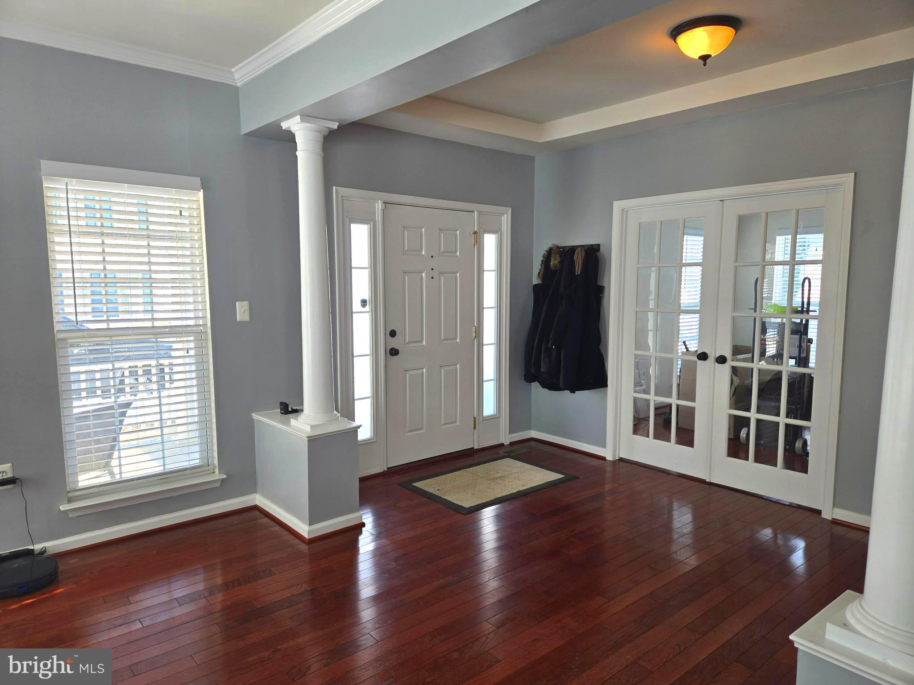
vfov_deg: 58.9
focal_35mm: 23
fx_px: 607
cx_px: 457
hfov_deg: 73.9
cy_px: 342
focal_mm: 5.4
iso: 32
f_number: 1.8
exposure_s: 1/120
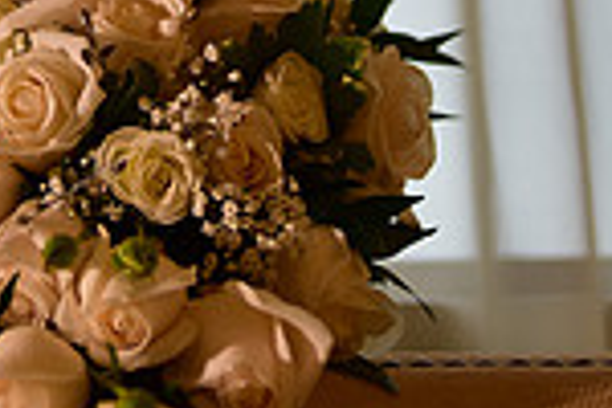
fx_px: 2295
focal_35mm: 135
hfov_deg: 15.1
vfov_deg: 10.0
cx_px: 114
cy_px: -104
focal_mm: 35
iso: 110
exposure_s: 1/180
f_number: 2.4
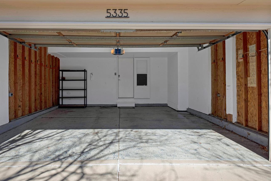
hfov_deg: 80.9
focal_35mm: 21
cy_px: 86
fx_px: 158
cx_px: 119
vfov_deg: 59.5
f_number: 10
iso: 100
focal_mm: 17
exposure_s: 1/400
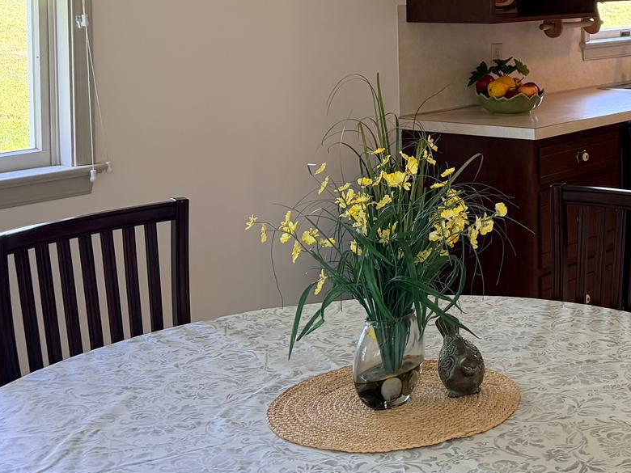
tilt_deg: -1.9
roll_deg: +1.2
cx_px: 606
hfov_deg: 29.1
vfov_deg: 22.4
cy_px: 6
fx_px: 1148
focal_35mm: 63
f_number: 1.78
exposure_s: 1/120
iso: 200
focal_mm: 6.76
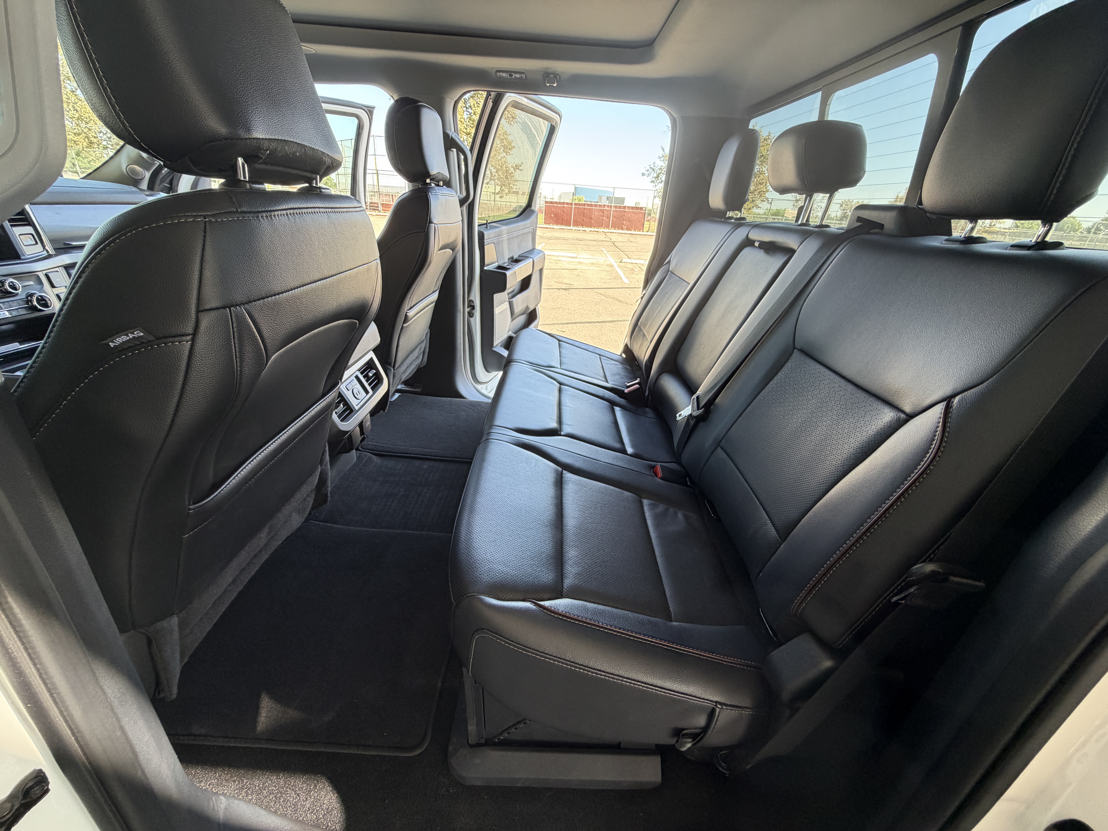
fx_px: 448
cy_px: 416
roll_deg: -4.3
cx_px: 554
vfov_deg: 85.7
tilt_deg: -24.4
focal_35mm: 14
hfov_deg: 102.1
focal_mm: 2.22
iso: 160
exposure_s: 1/121
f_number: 2.2
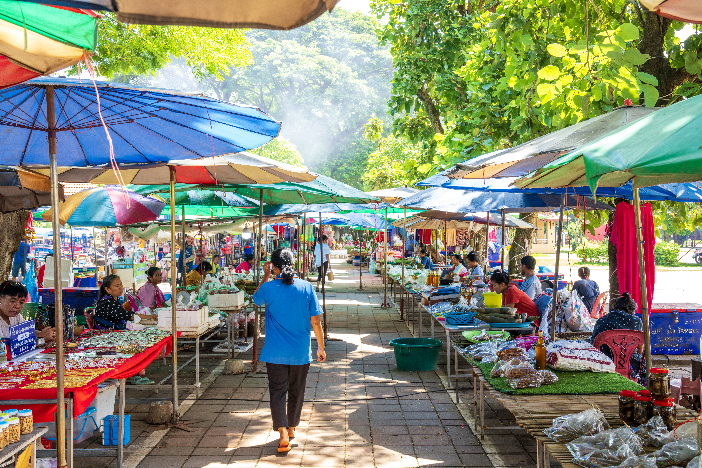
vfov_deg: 34.2
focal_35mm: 39
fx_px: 760
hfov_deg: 49.6
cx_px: 351
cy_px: 234
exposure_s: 1/60
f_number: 9
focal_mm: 39
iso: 400
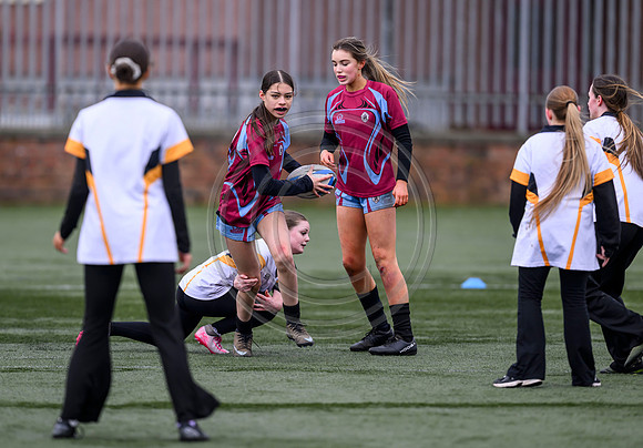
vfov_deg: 3.2
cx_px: 283
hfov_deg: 4.5
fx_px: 8096
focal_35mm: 447
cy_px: 212
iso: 500
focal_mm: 400
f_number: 3.5
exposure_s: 1/1250
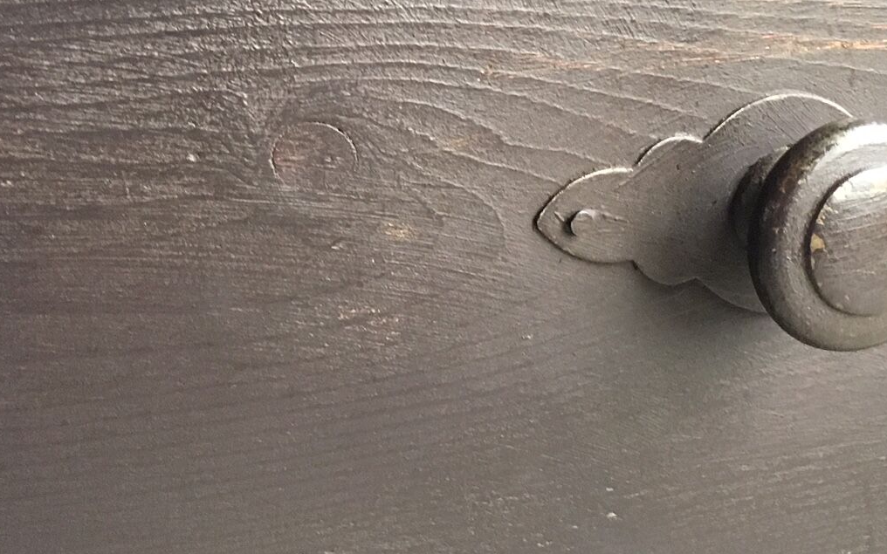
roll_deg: -0.2
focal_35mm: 61
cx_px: 535
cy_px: 168
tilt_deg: -10.0
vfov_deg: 21.2
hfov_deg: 33.4
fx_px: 1475
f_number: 2.2
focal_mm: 4.15
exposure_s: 1/25
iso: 200
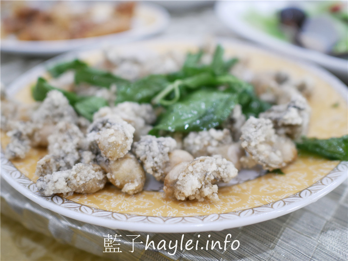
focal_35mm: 30
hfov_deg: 60.0
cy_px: 130
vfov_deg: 46.8
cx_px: 174
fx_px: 302
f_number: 1.7
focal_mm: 15
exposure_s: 1/60
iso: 320
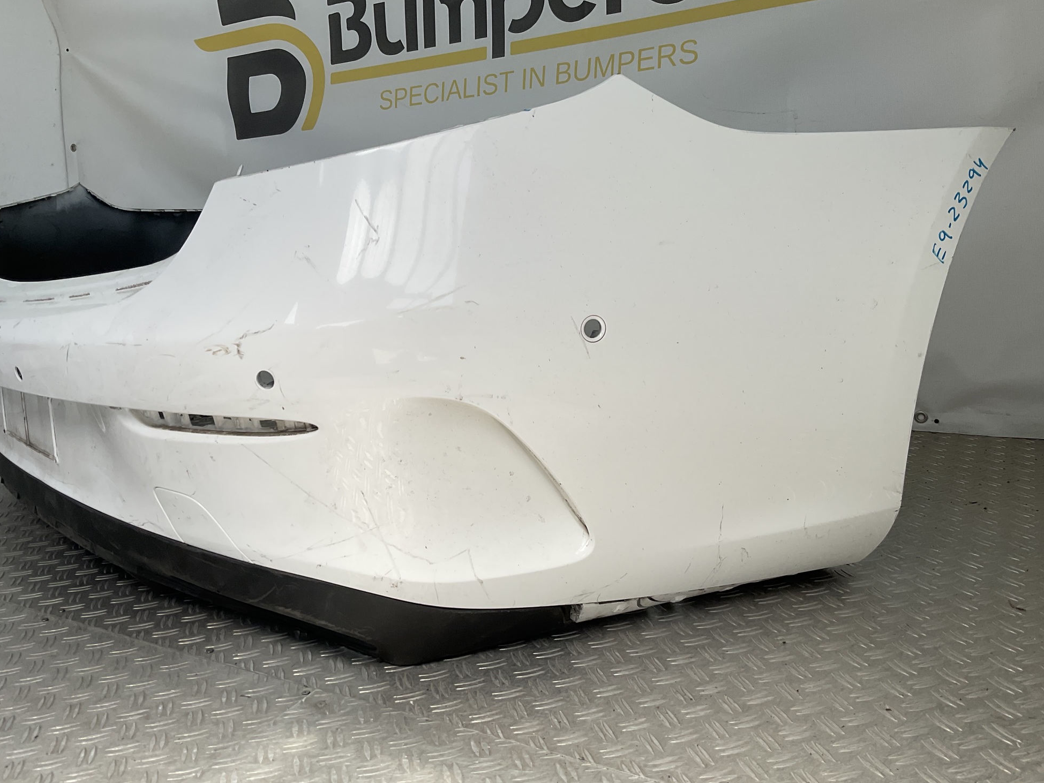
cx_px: 509
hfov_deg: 60.0
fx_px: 905
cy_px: 383
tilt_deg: -12.7
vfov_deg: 46.8
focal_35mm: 30
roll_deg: +2.6
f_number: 1.8
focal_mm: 3
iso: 16
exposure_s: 1/650
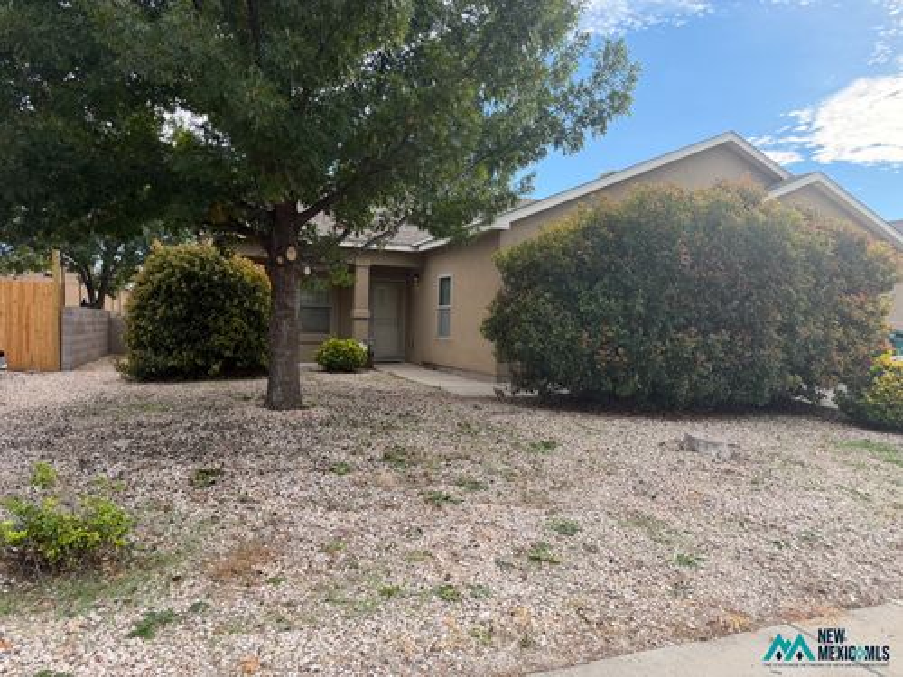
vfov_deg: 56.8
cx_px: 452
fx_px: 626
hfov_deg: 71.6
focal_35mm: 24
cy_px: 338
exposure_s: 1/1522
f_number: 1.78
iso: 100
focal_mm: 6.76
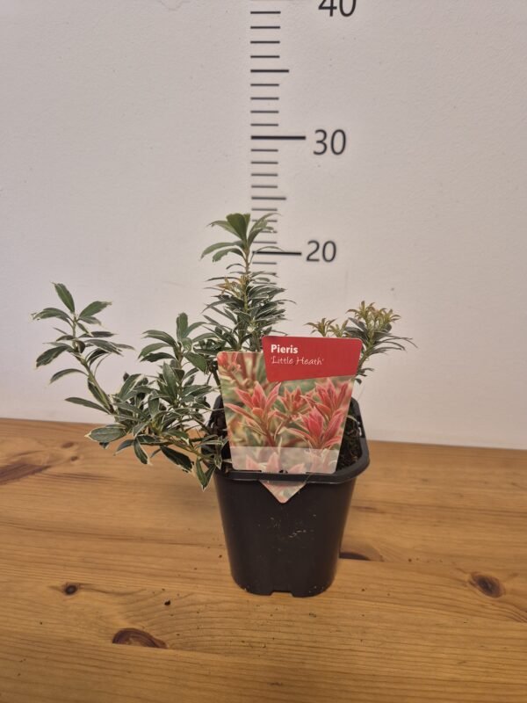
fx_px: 467
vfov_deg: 73.9
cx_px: 264
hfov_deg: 58.9
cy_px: 352
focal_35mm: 23
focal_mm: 5.4
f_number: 1.8
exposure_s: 1/100
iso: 200
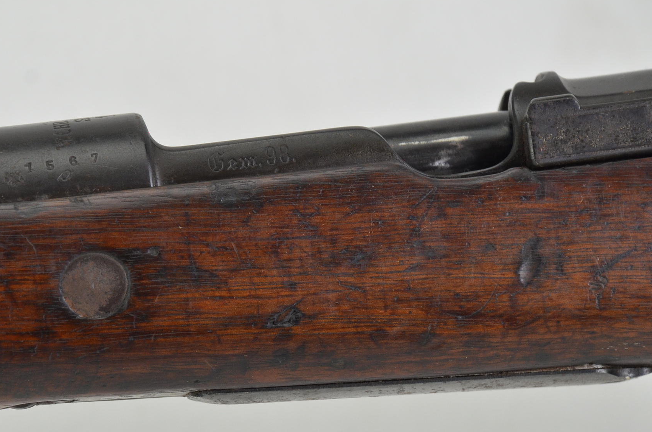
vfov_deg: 4.6
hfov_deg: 7.0
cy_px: 314
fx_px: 5363
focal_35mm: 297
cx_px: 244
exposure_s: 1/125
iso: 800
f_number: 5.6
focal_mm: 135
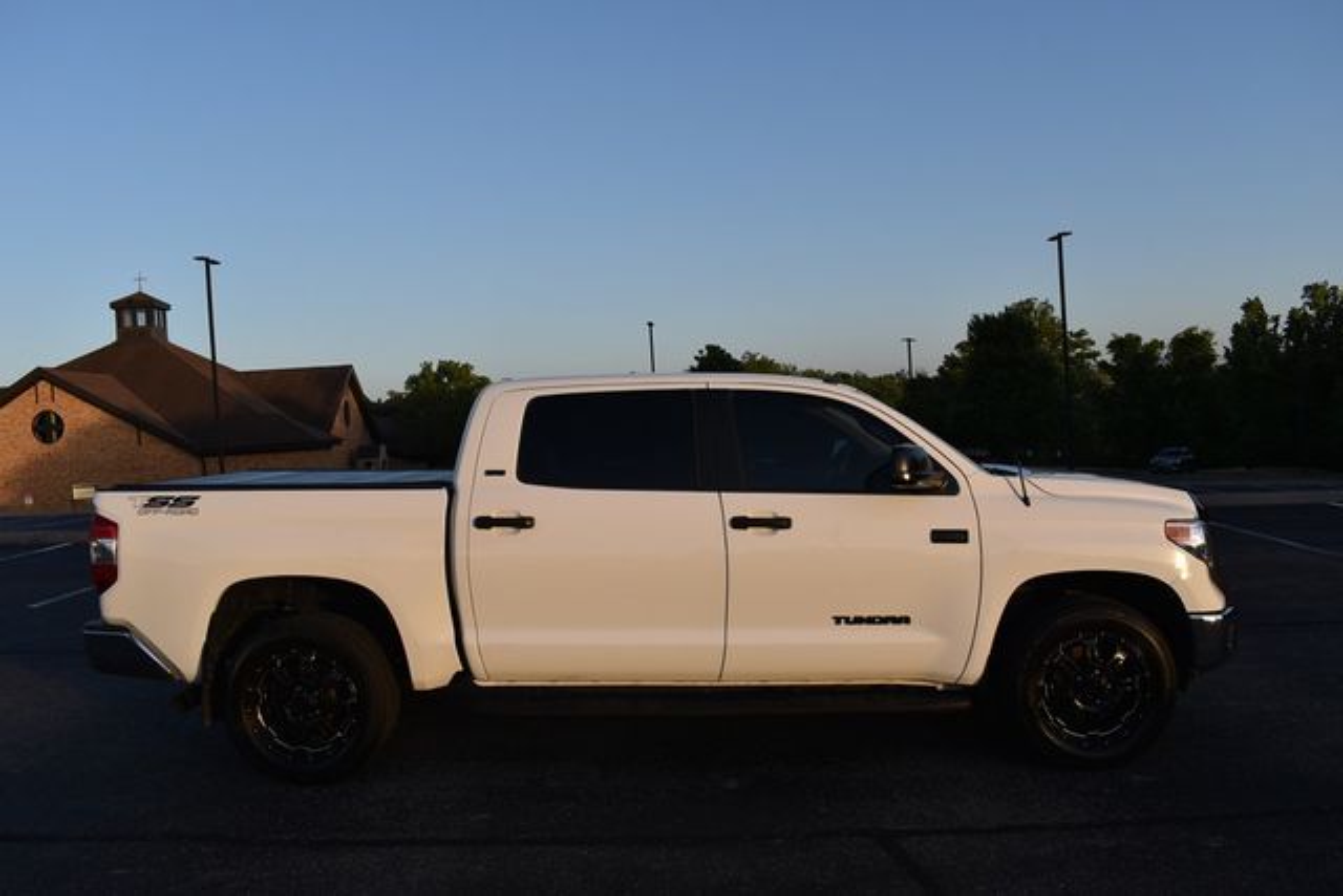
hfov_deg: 67.4
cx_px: 672
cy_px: 448
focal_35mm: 27
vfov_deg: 48.0
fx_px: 1007
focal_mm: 18
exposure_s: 1/250
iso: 200
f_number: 8
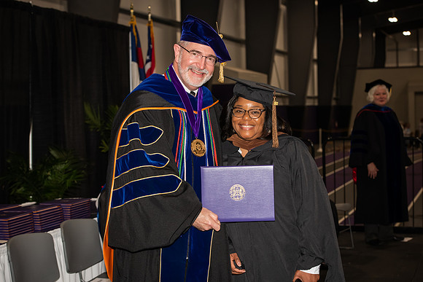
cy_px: 141
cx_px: 212
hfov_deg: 28.8
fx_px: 823
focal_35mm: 70
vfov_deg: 19.5
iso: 1000
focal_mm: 70
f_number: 5.6
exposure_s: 1/200
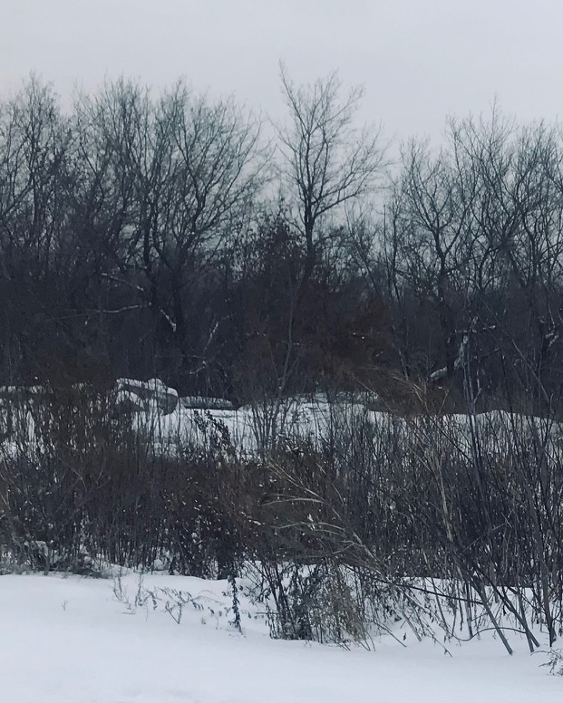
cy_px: 482
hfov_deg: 18.6
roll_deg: -0.2
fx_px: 1479
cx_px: 882
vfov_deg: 26.6
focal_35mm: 71
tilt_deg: -2.3
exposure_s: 1/541
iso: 20
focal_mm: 3.99
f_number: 1.8
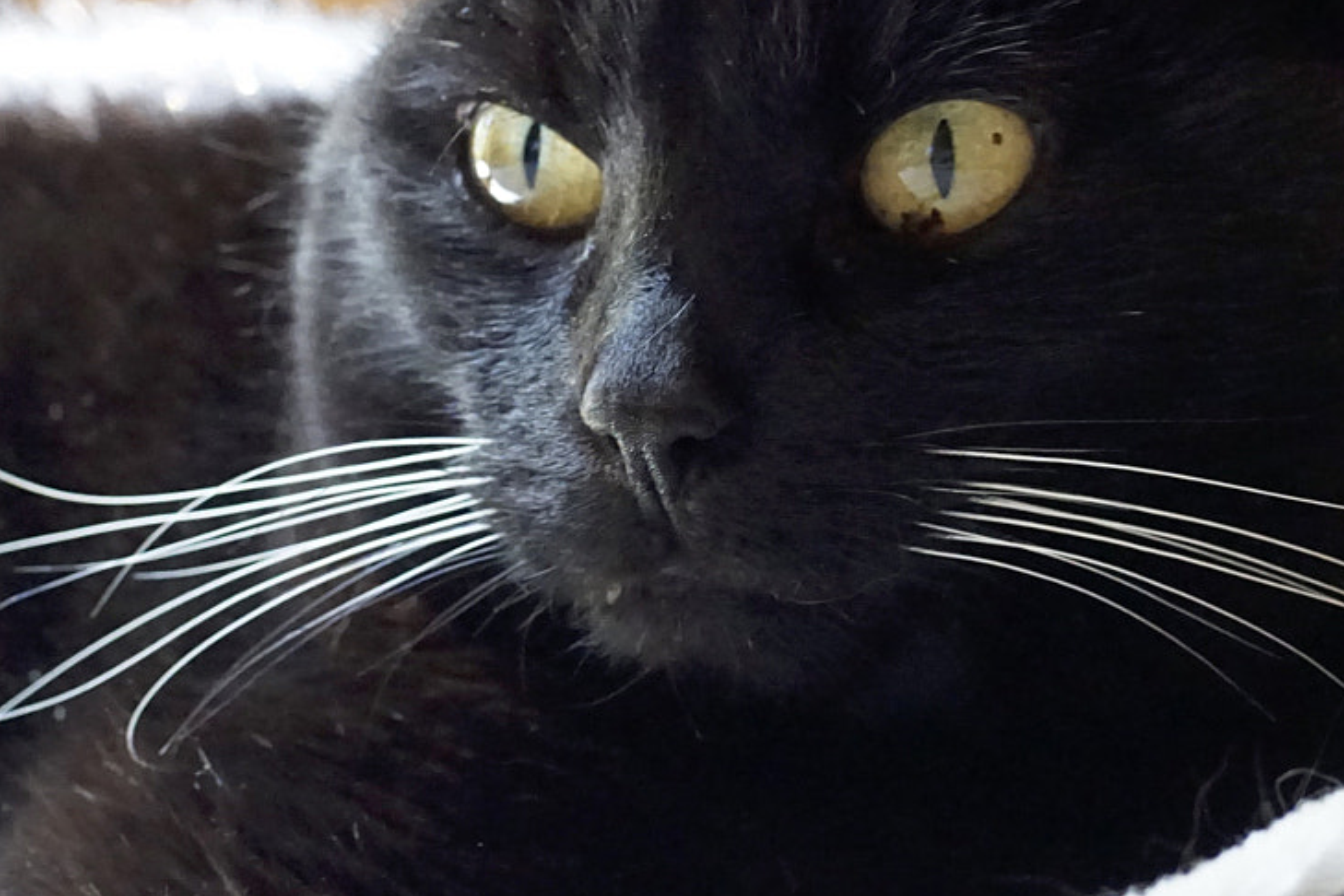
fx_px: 5529
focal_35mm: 148
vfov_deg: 9.3
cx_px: 854
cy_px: 326
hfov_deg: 13.8
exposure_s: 1/160
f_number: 5.6
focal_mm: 45
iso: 6400
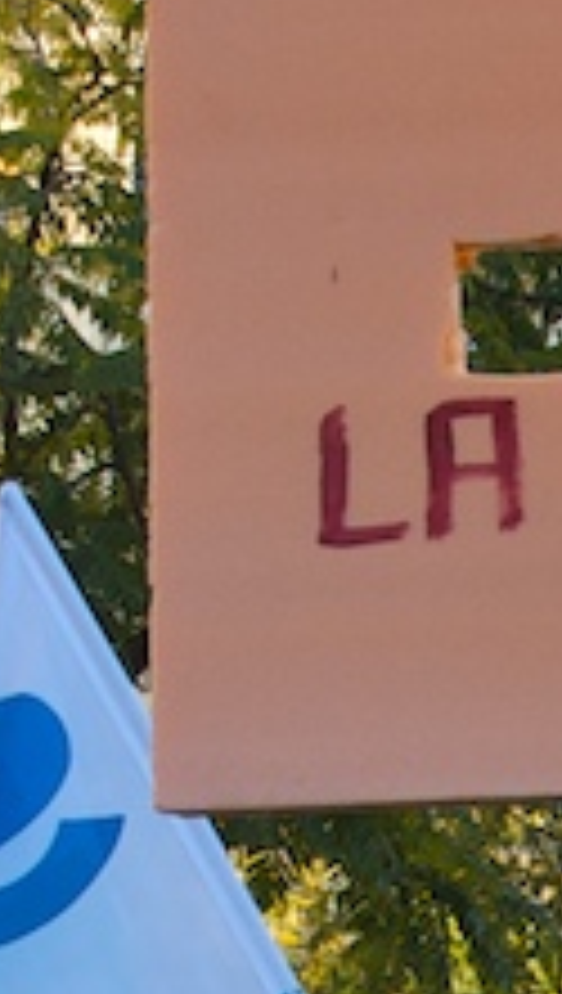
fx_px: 4590
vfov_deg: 11.8
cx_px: 1414
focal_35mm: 174
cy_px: 1475
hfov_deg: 6.6
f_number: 7.1
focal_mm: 24
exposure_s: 1/200
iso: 200
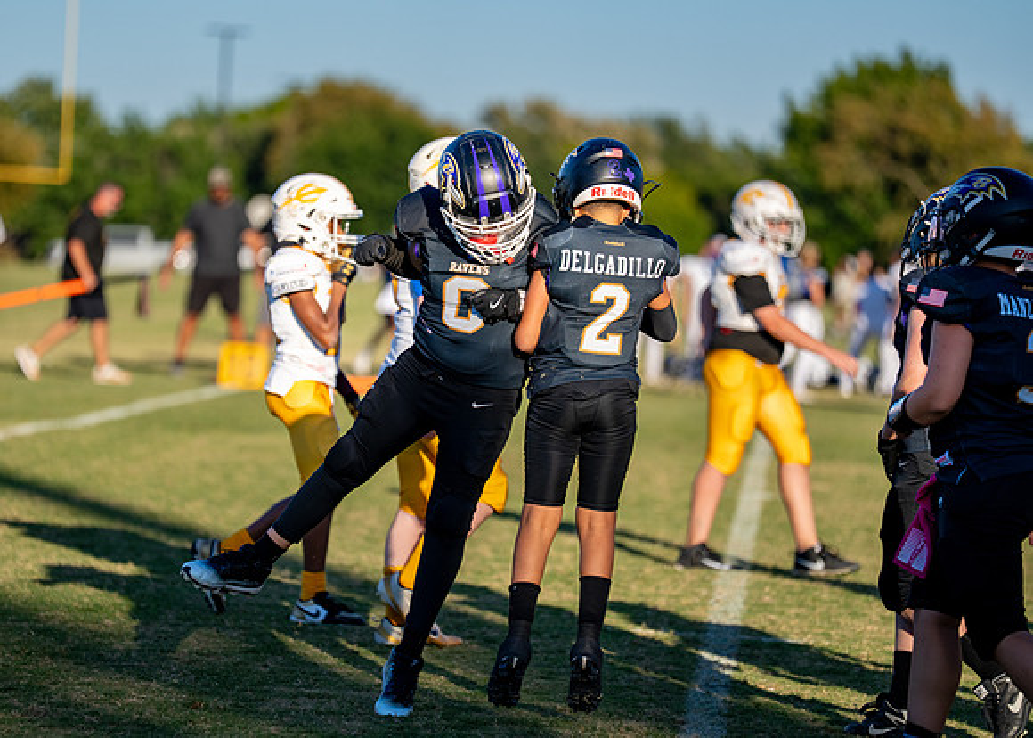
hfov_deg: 10.1
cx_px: 446
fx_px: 5834
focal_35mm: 199
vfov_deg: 7.2
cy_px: 347
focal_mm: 176
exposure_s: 1/3200
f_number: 2.8
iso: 160
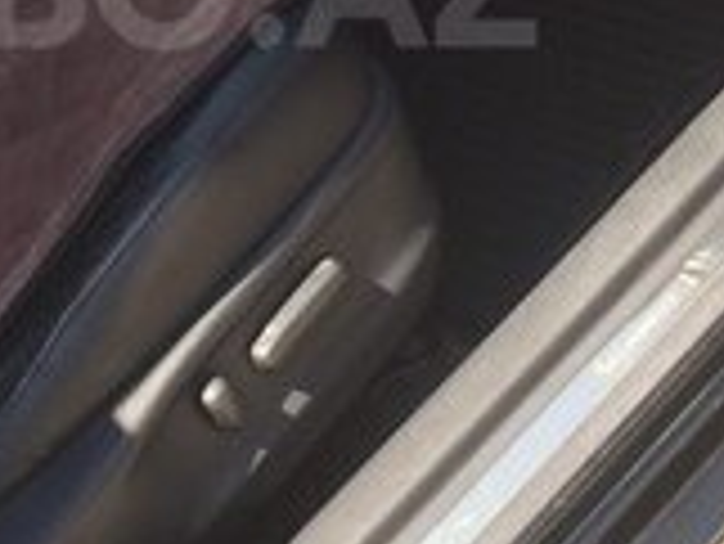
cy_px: -20
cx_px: 76
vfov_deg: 12.3
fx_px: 2491
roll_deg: +29.8
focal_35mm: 119
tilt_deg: -28.8
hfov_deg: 16.3
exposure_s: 1/344
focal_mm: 4.15
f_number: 2.2
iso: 32
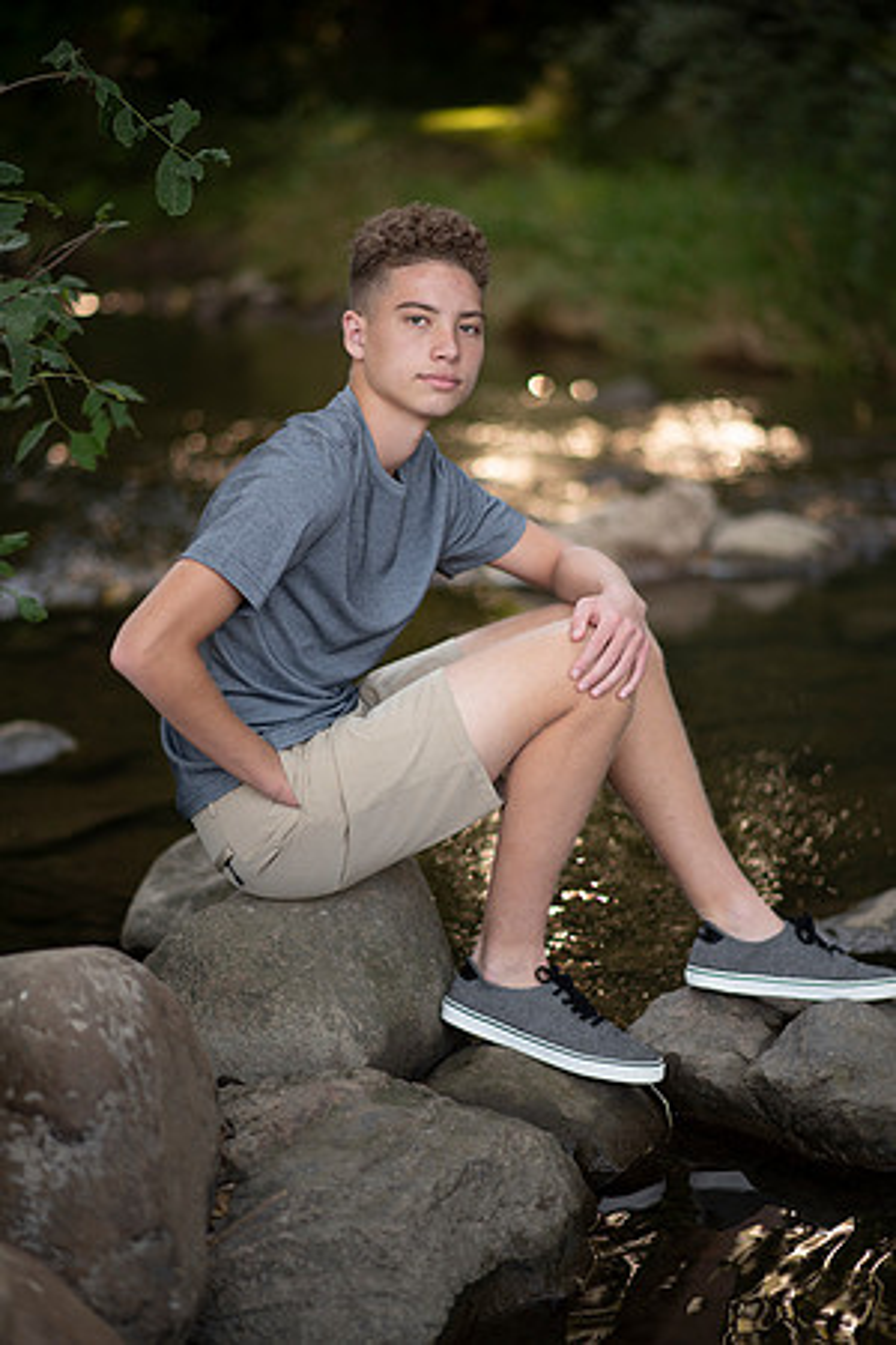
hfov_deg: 16.1
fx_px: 3173
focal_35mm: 85
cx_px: 448
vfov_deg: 23.9
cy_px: 672
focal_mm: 85
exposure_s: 1/320
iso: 125
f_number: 1.8
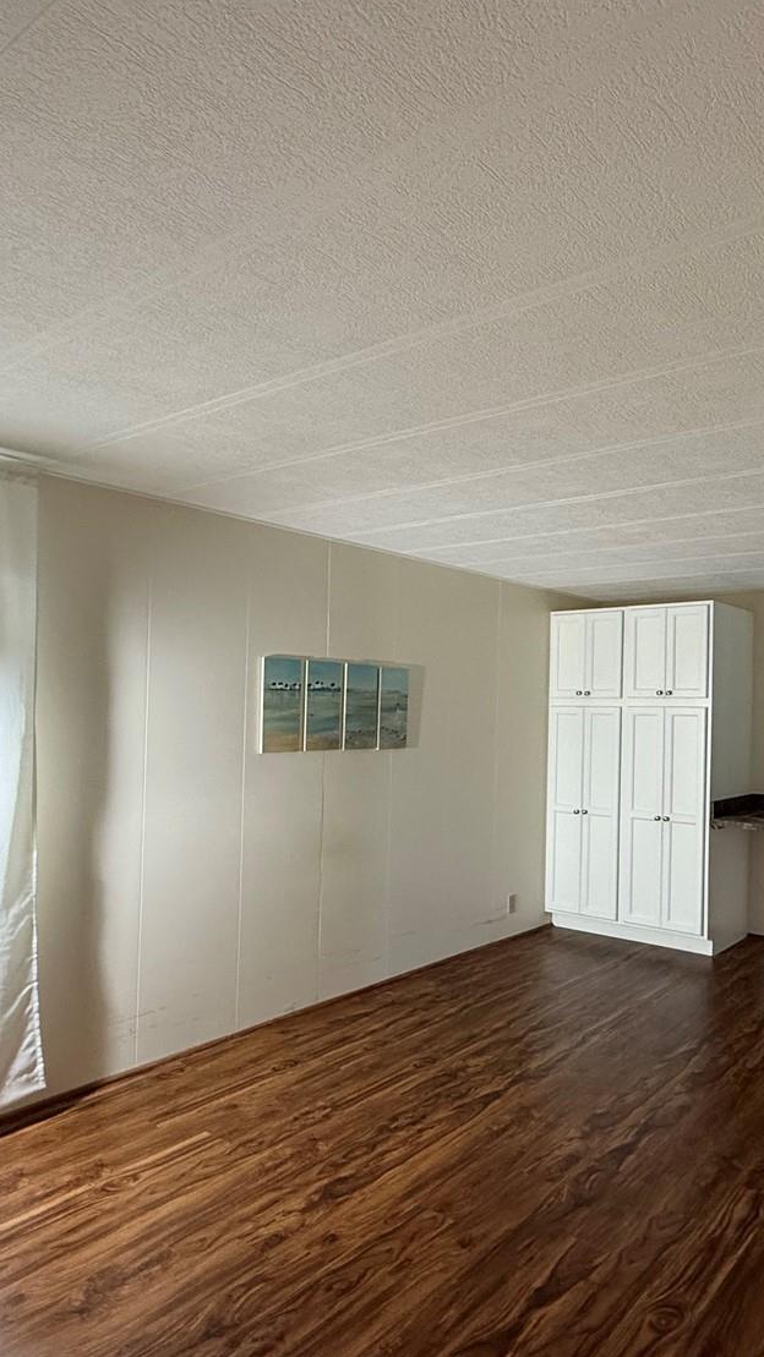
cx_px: 656
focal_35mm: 22
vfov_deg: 81.2
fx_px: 792
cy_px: 705
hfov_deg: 47.4
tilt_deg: +1.1
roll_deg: -1.1
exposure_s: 1/60
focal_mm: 2.22
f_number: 2.2
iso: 500
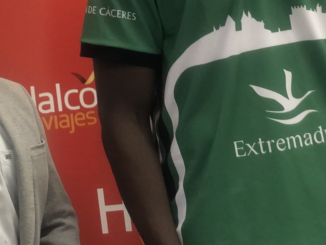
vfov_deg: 10.6
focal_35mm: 139
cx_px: -99
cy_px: 26
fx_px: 1309
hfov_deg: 13.7
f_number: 2.4
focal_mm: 6
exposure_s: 1/33
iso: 125
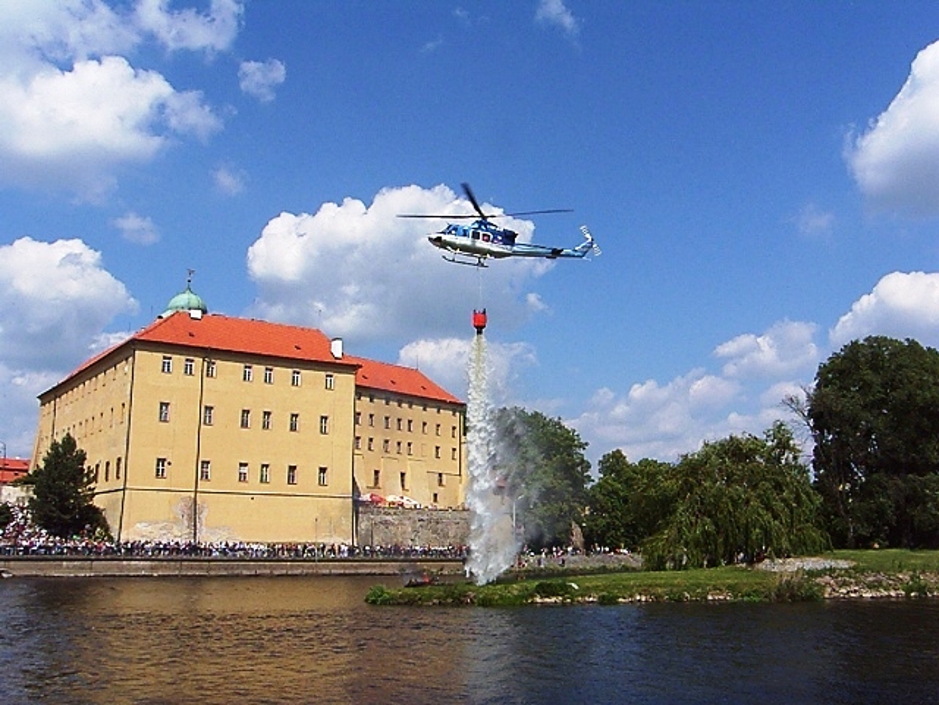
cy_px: 352
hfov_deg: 52.6
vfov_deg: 40.7
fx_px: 949
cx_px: 470
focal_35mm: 35
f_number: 7.1
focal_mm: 9
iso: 50
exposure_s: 1/400
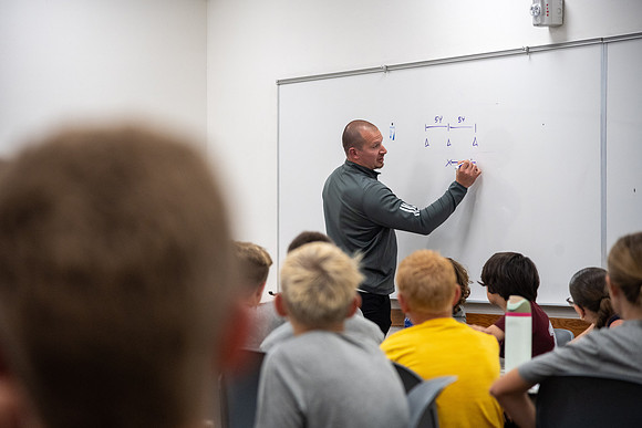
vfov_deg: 11.2
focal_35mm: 123
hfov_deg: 16.7
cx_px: 317
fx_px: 2190
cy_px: 214
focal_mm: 120
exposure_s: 1/320
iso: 1000
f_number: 4
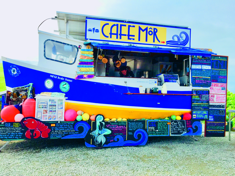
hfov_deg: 61.7
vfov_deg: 48.2
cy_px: 88
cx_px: 118
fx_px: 197
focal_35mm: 29
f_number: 2.2
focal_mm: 4.15
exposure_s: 1/1883
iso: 32
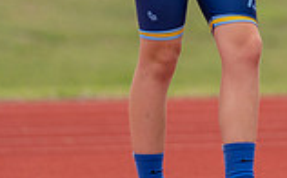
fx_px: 6728
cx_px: 435
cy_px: -143
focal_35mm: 862
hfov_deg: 2.4
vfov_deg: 1.5
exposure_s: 1/2500
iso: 100
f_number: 2.8
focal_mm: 163
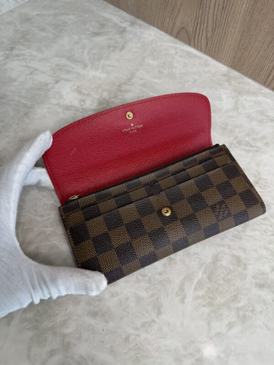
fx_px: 253
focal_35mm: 24
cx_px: 137
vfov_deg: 71.6
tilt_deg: -62.5
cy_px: 182
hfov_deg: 56.8
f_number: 1.78
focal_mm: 6.76
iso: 80
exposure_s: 1/120
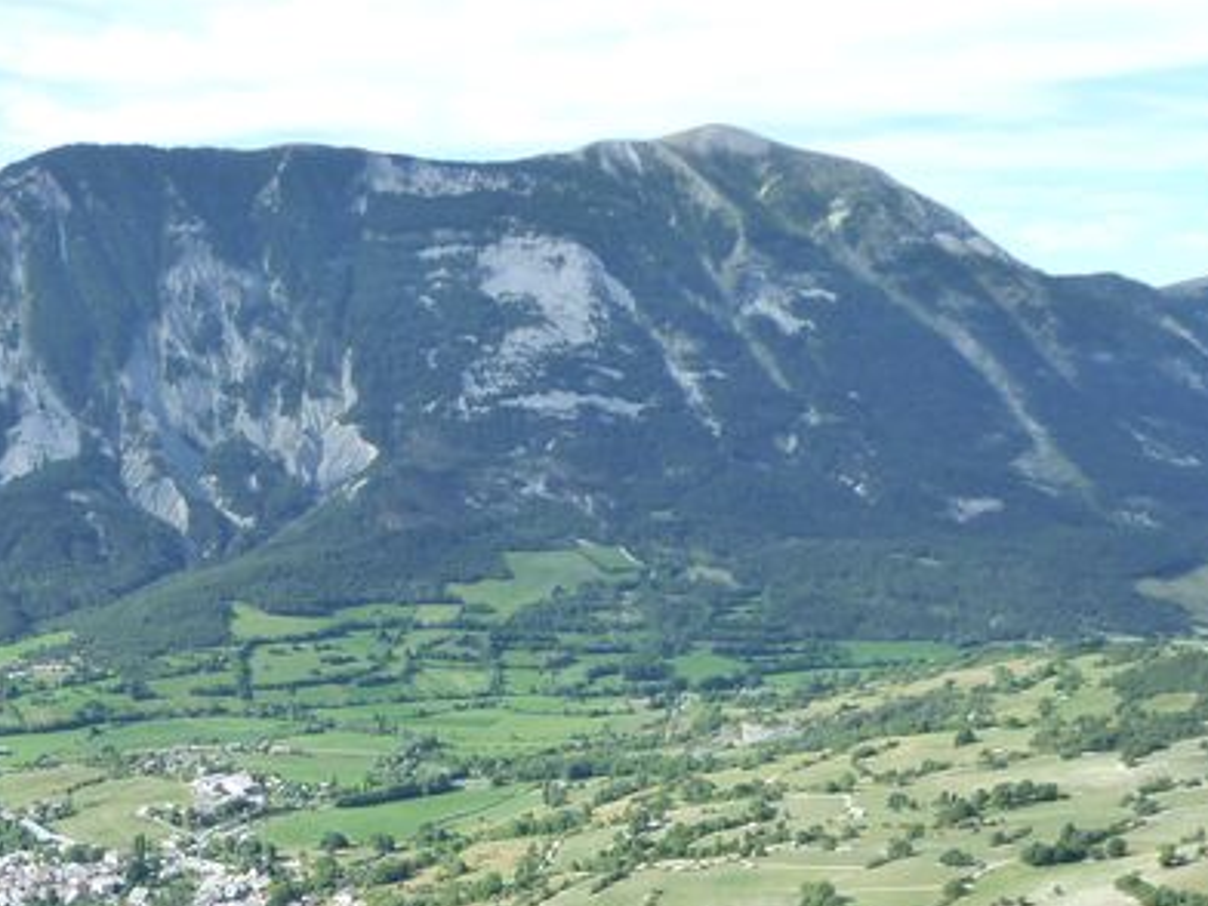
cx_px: 219
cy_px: 820
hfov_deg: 36.1
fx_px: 1780
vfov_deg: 27.5
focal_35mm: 51
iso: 125
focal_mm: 4.1
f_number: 4
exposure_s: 1/250
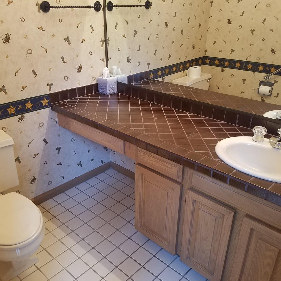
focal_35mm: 31
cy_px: 141
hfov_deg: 52.5
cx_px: 137
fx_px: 285
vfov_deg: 52.5
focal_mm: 4.2
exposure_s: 1/24
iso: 160
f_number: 1.7
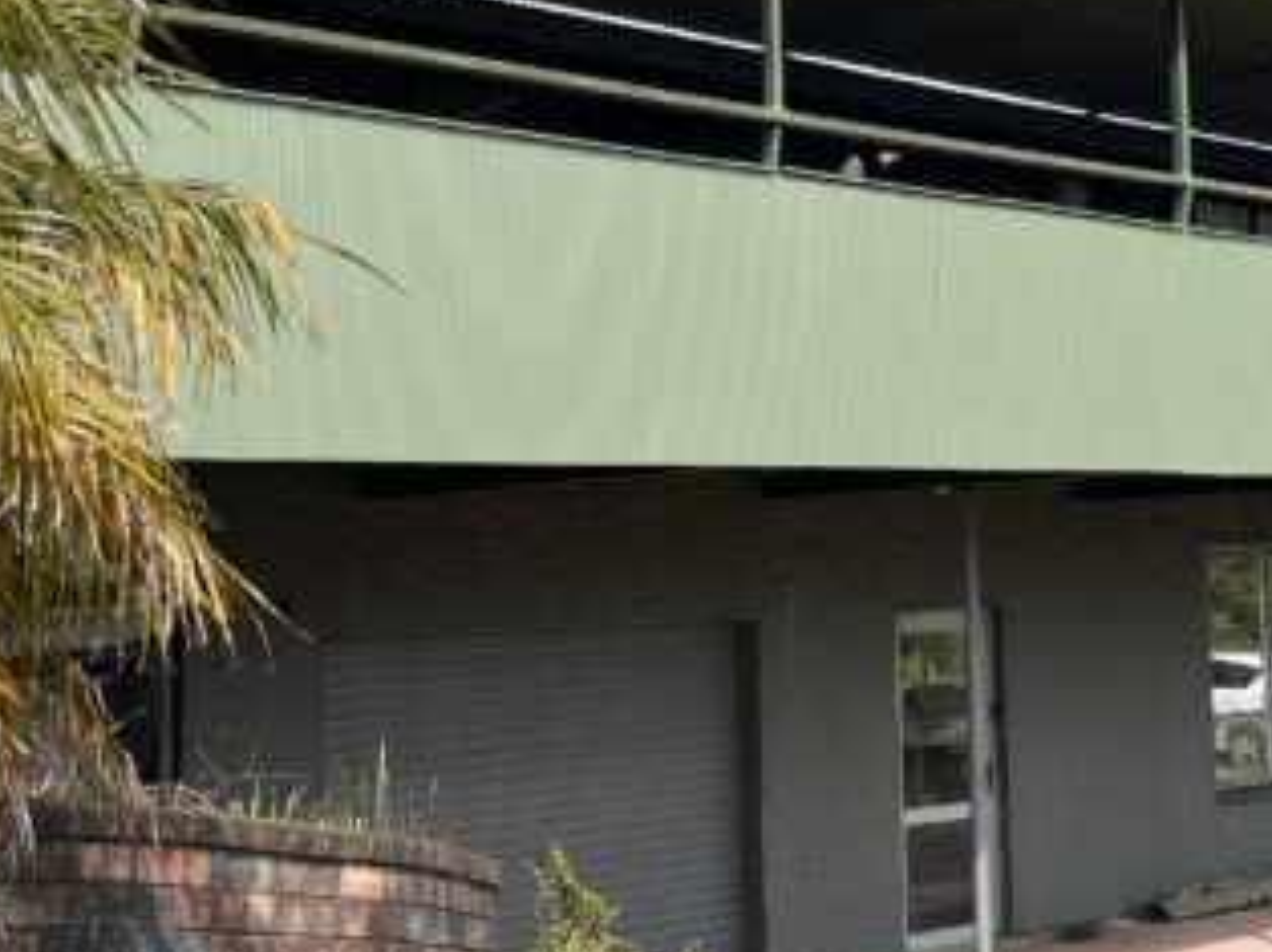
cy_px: 359
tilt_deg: +6.6
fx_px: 2130
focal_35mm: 58
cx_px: 851
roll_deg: +1.3
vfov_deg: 25.1
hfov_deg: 33.0
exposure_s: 1/2825
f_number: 1.6
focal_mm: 5.1
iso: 50
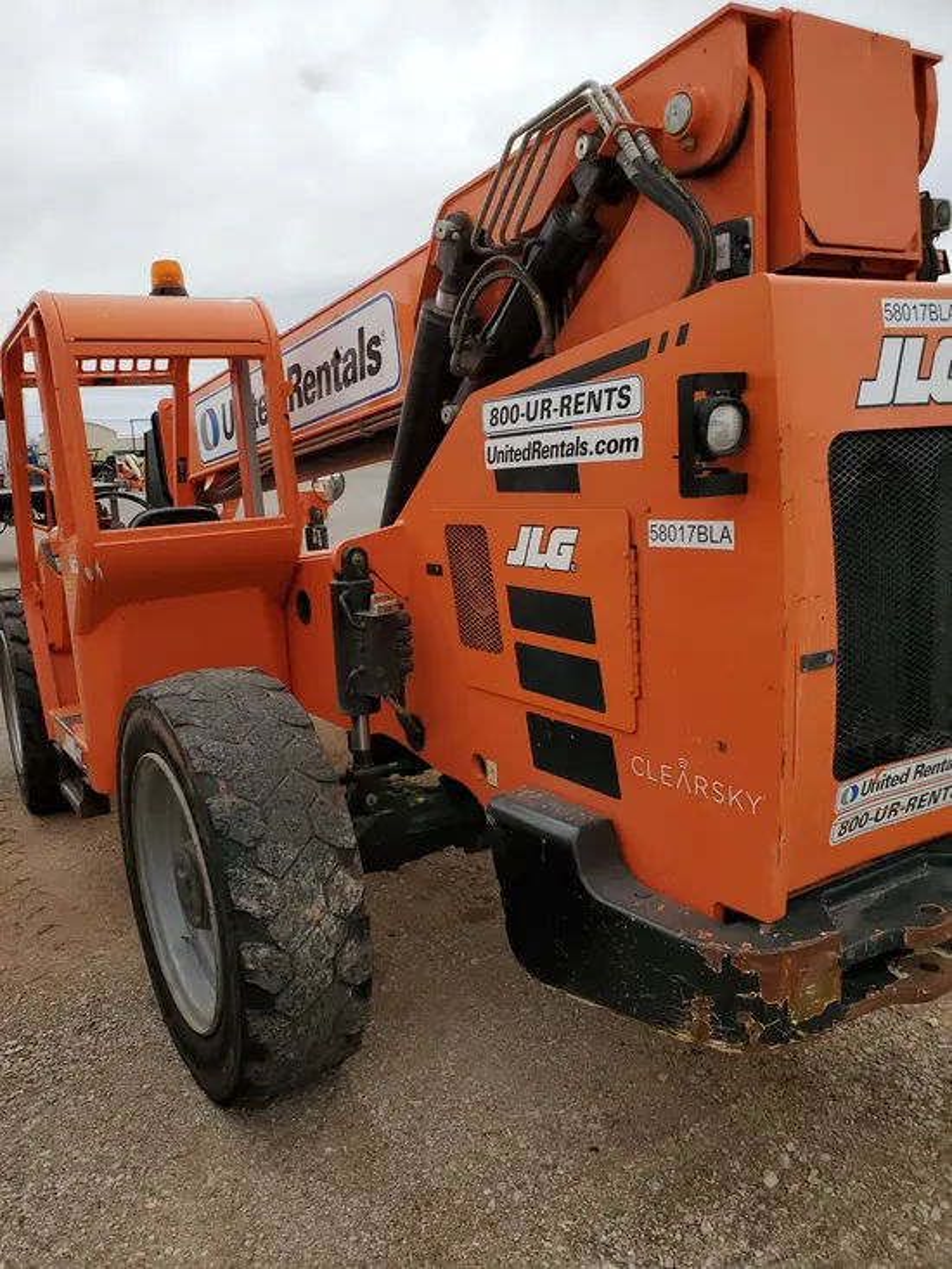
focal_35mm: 26
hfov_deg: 53.1
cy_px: 634
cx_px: 476
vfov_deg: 67.3
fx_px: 953
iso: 50
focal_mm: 4.3
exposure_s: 1/1239
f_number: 2.4
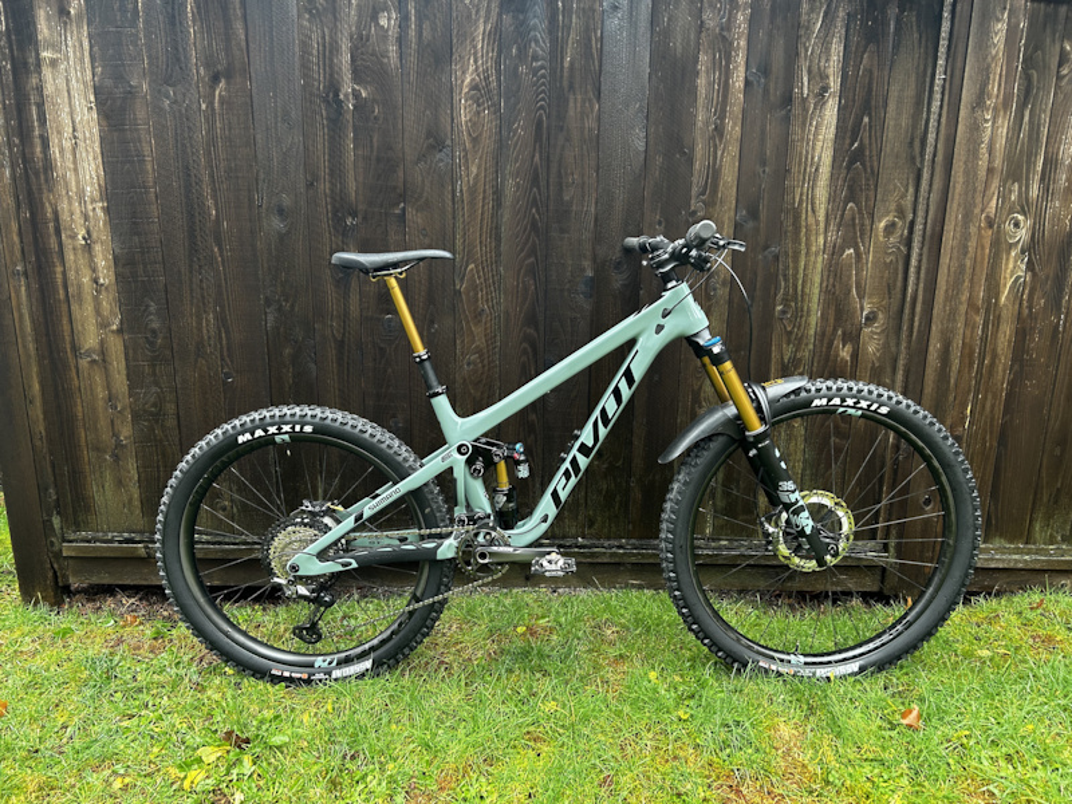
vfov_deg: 53.1
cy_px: 402
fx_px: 805
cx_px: 536
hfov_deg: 67.3
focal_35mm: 26
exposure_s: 1/93
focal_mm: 5.7
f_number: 1.5
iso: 125
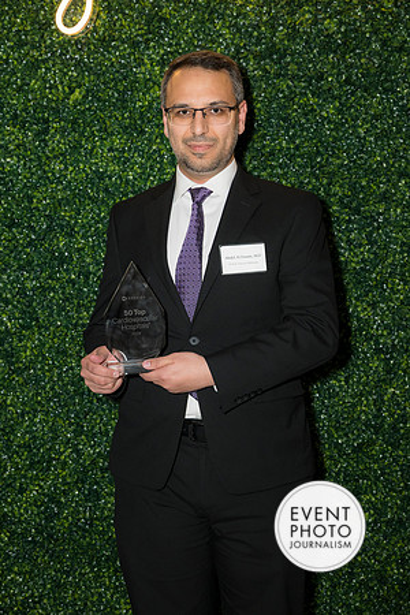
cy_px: 308
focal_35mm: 70
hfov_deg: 19.5
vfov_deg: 28.8
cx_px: 205
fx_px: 1196
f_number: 5
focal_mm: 70
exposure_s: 1/160
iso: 640
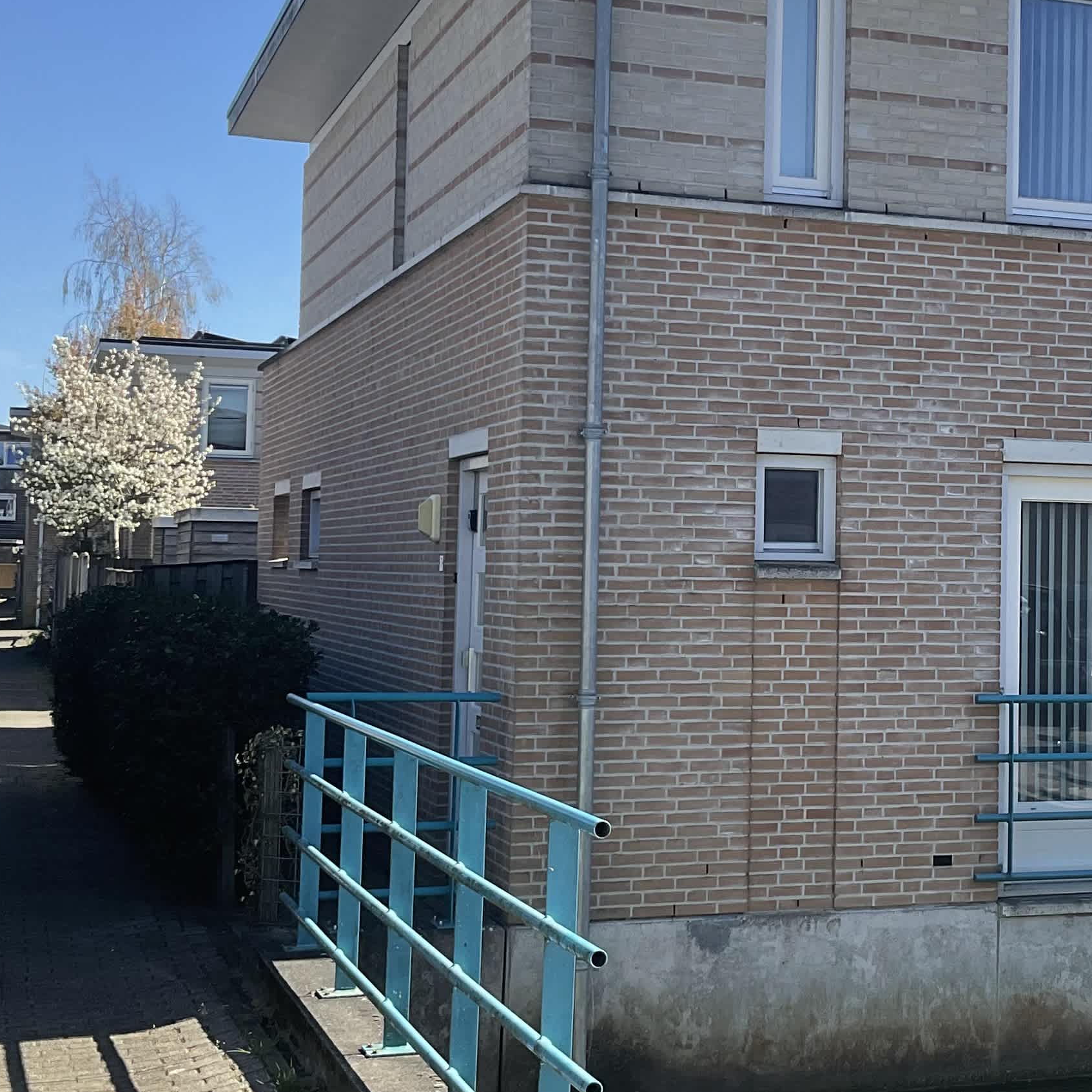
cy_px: 447
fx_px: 2177
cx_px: 888
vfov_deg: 28.1
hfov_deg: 27.5
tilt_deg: +3.5
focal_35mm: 61
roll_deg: -0.4
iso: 16
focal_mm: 3
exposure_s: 1/962
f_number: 1.8
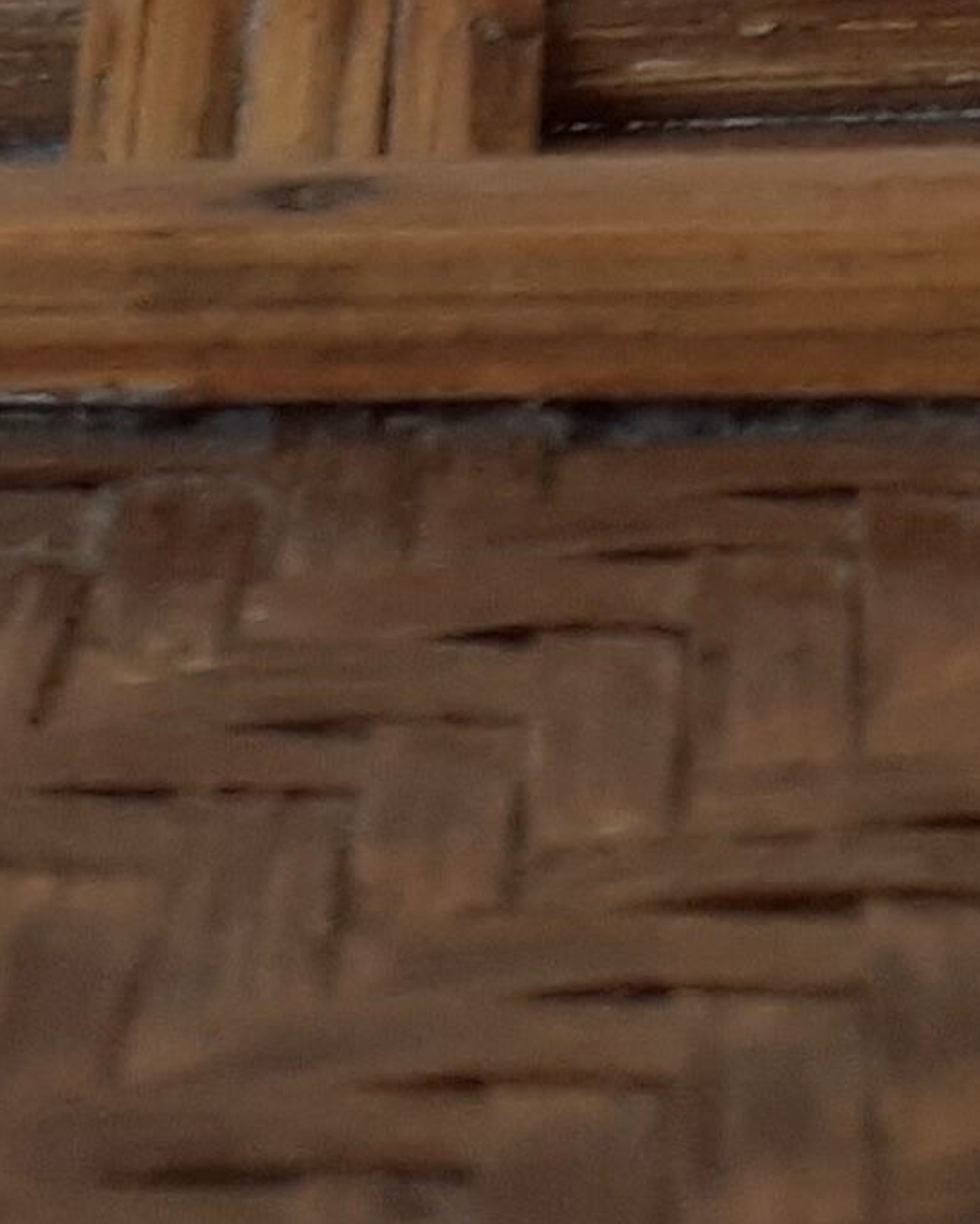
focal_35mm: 160
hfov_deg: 9.3
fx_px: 5801
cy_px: -1487
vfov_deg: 10.7
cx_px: 1551
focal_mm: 3.6
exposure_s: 1/198
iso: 40
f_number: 1.9
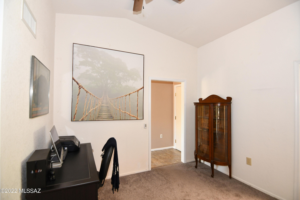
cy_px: 100
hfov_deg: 96.7
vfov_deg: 73.7
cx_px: 150
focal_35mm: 16
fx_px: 133
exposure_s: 1/60
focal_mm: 11
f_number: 4
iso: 800
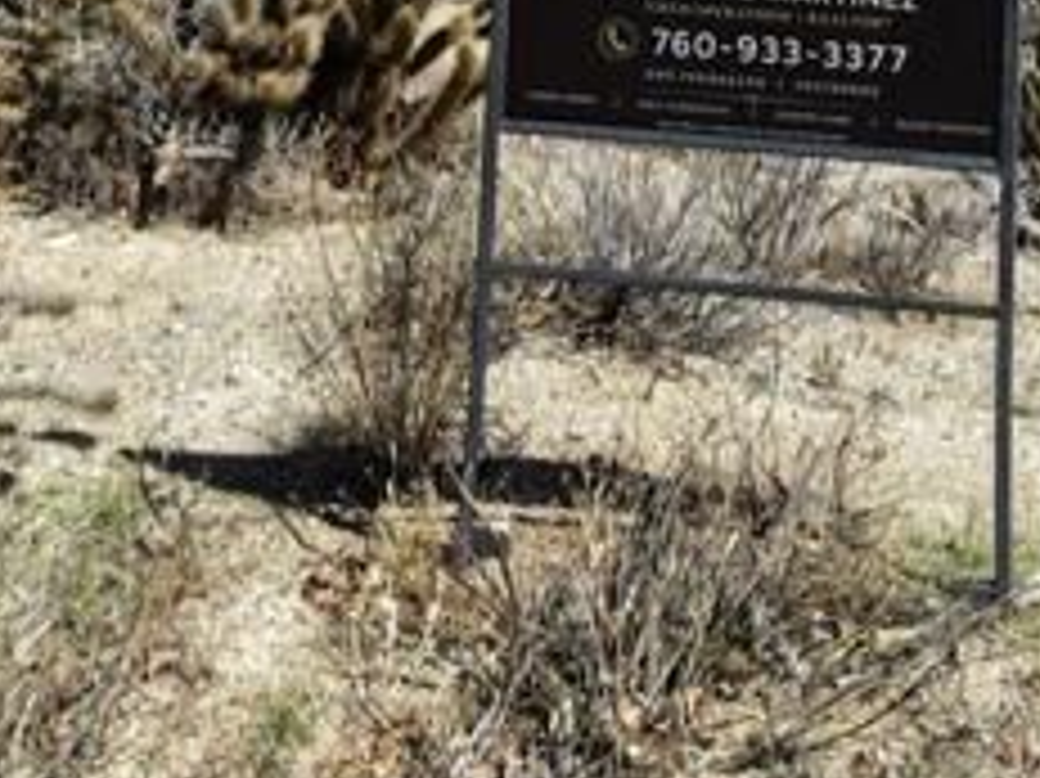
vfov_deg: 17.1
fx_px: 2132
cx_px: 689
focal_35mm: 71
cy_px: -607
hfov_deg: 27.3
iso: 150
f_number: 2.2
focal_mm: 3.05
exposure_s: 1/2000
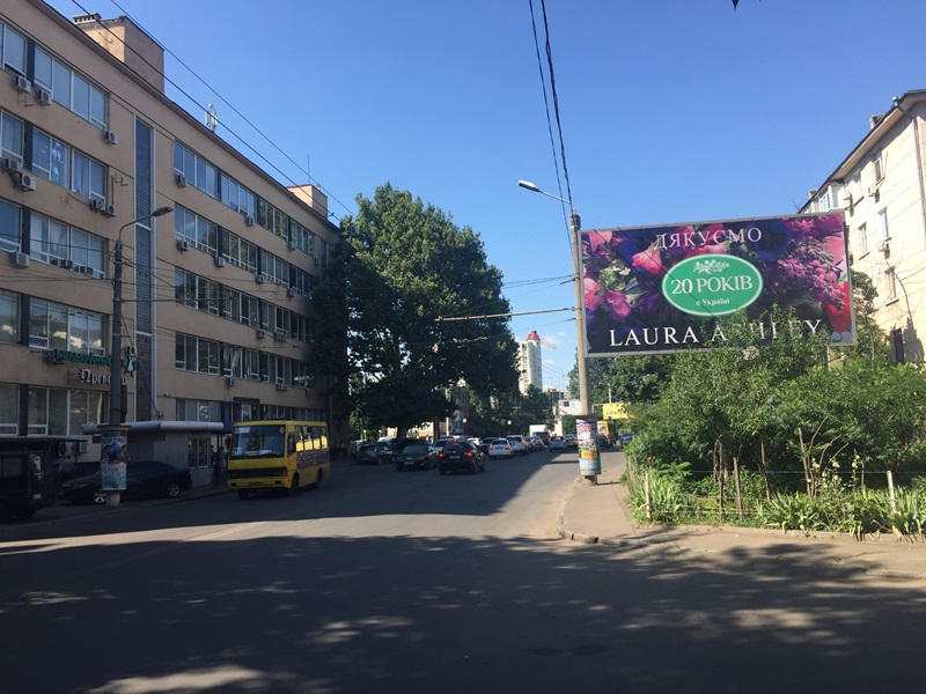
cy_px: 347
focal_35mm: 29
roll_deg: +2.3
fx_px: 776
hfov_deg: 61.7
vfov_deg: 48.2
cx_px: 463
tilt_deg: +7.3
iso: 32
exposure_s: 1/1068
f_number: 2.2
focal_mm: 4.15
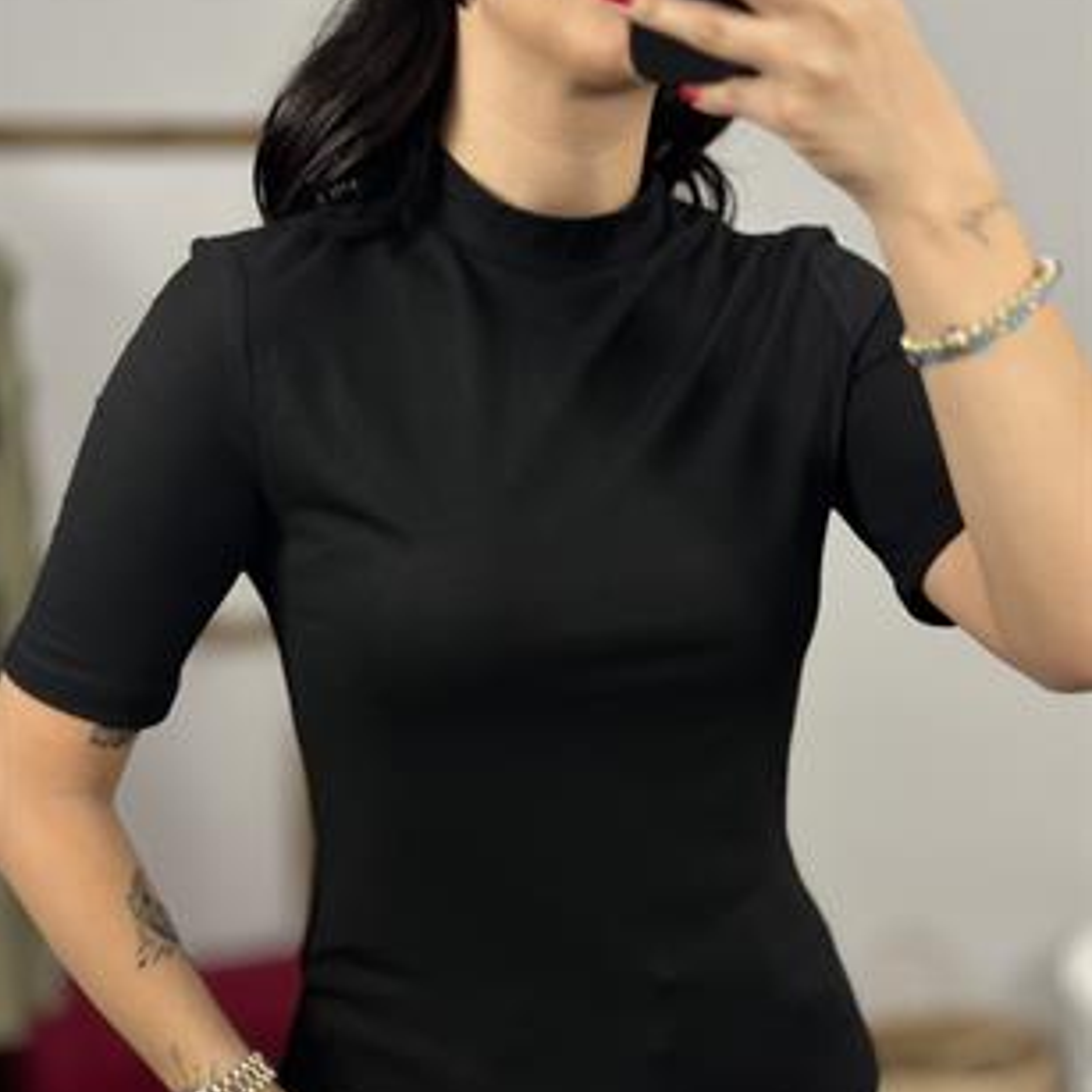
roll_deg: +3.3
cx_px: 544
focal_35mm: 57
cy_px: 710
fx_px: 2034
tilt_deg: -34.6
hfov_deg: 30.0
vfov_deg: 29.9
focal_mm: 6.86
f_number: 1.78
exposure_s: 1/100
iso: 100
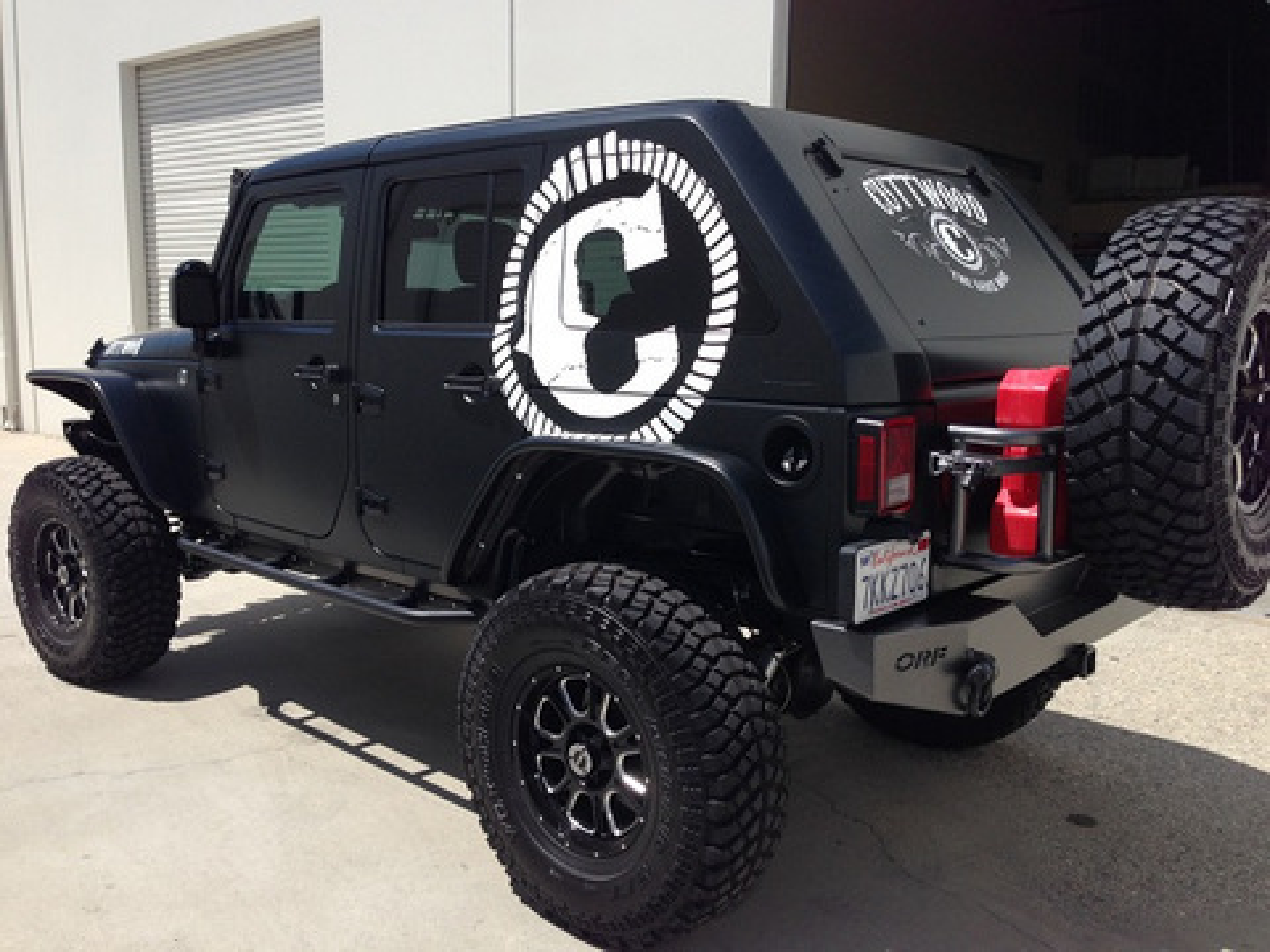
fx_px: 1211
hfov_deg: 55.4
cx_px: 635
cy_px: 476
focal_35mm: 33
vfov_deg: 42.9
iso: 50
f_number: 2.4
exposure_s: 1/1506
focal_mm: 4.12
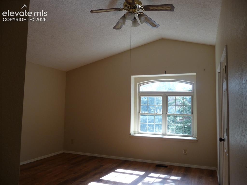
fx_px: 200
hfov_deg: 63.5
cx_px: 124
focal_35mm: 28
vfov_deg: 49.7
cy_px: 92
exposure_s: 1/80
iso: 100
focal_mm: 4.7
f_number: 3.3
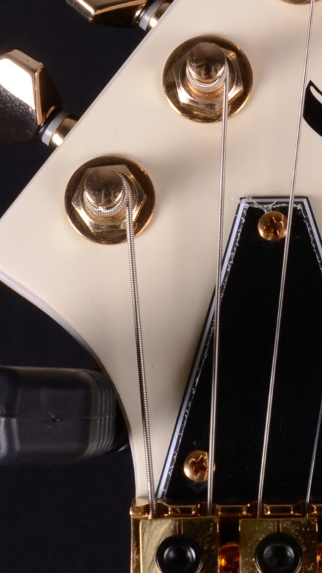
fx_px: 2338
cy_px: 167
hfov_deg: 7.9
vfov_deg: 13.9
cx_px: 277
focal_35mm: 154
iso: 200
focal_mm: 32
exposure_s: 1/200
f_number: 14
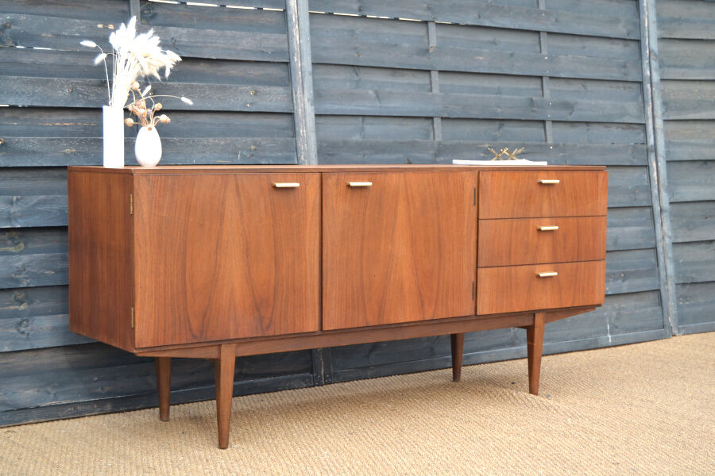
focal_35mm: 57
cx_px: 358
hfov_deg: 35.1
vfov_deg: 23.8
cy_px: 238
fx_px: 1132
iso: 160
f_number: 5.6
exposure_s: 1/125
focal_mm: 38
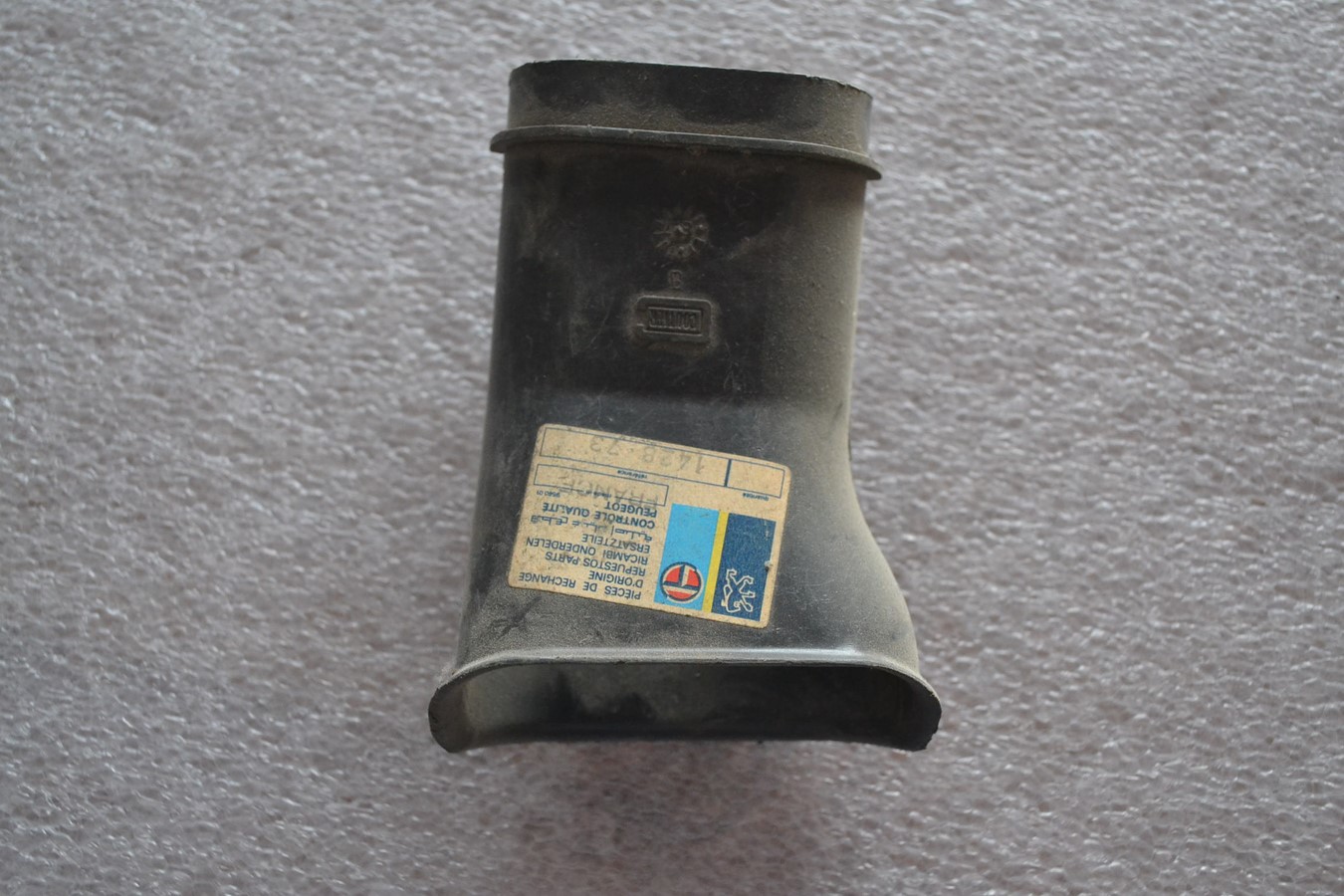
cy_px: 448
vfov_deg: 31.9
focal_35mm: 42
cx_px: 672
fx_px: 1568
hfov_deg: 46.4
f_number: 4.5
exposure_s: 1/60
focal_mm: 28
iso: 1600
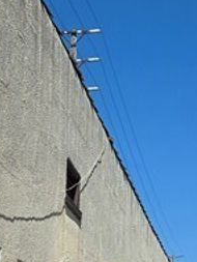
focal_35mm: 124
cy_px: 332
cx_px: 203
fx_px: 940
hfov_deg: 11.8
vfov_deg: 15.2
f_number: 1.8
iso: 25
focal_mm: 5.4
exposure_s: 1/2517
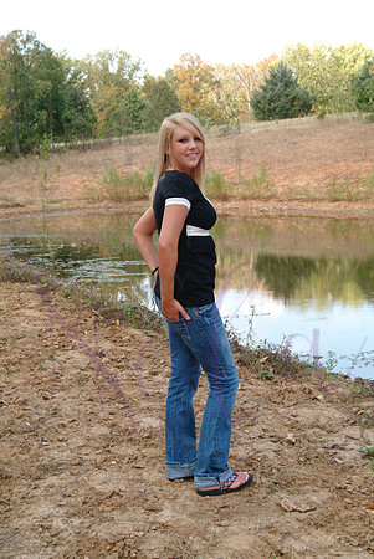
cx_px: 187
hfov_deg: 28.1
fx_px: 746
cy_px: 280
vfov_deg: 41.1
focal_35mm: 48
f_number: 8
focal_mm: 32
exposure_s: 1/125
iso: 400
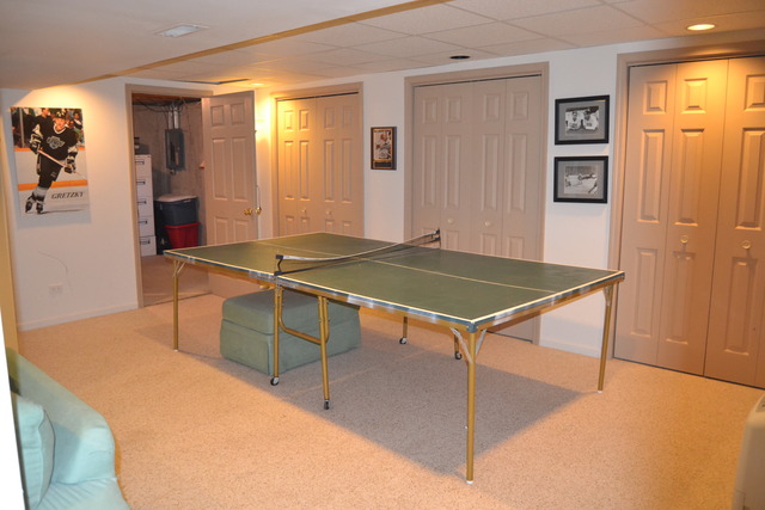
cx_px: 382
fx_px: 574
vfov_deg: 48.0
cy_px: 255
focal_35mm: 27
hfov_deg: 67.4
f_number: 3.5
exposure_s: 1/60
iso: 2500
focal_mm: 18
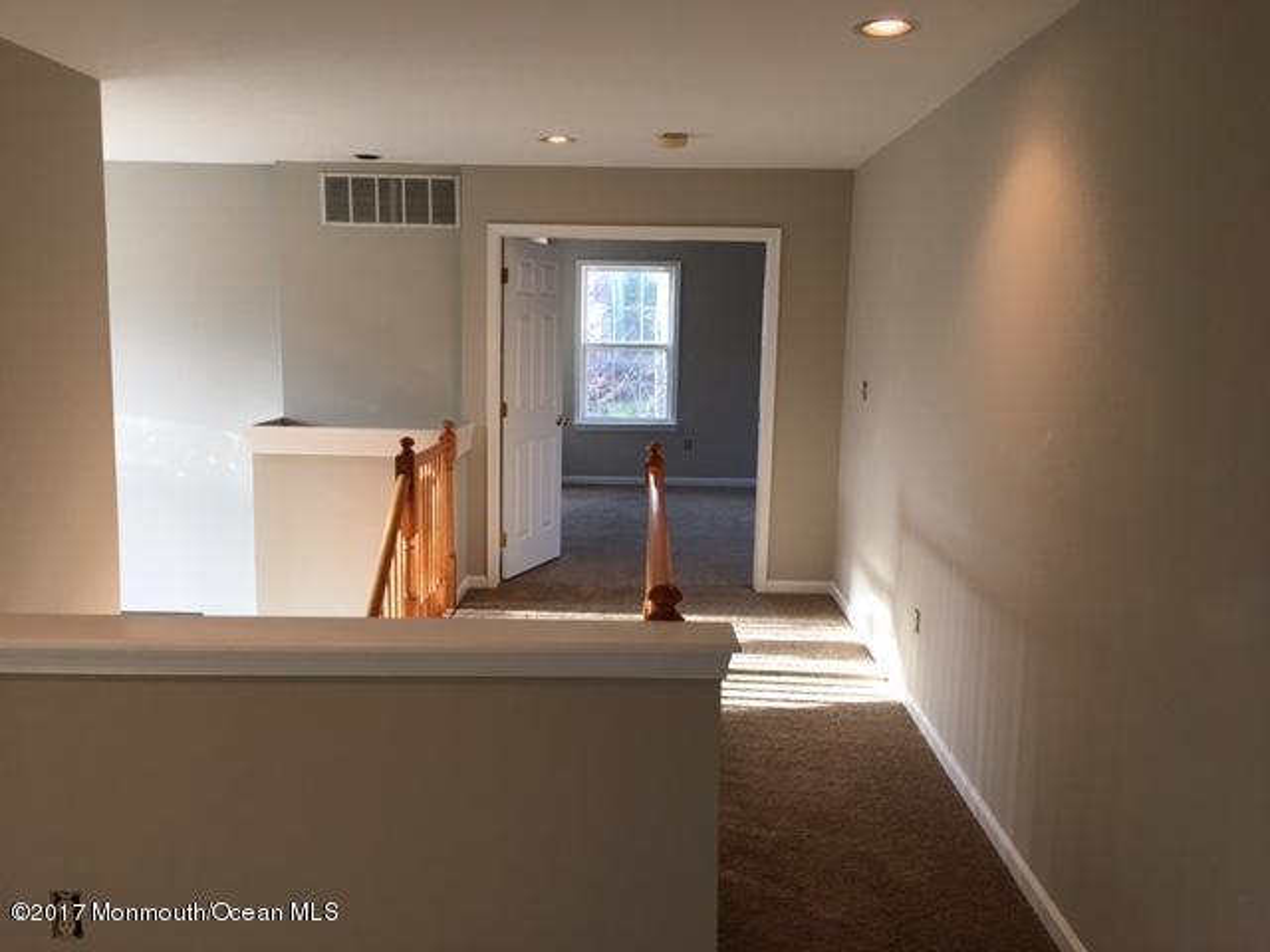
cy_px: 476
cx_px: 635
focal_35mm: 29
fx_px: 1064
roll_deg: -1.4
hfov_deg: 61.7
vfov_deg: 48.2
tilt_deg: -7.0
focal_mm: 4.15
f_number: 2.2
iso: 32
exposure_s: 1/30
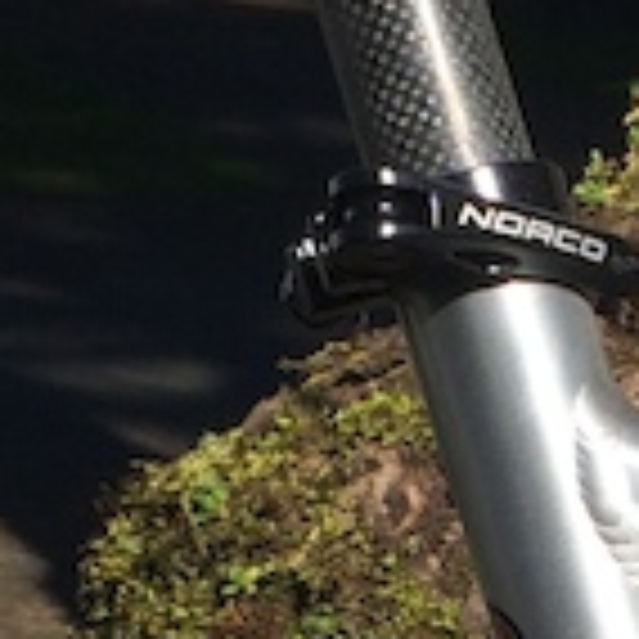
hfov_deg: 9.3
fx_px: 3864
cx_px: 747
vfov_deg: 9.1
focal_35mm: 185
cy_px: 1076
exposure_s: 1/2415
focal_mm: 4.15
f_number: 2.2
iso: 32
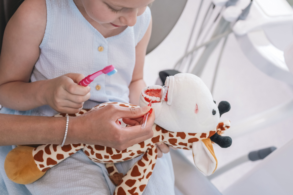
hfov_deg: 39.6
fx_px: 407
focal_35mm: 50
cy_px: 98
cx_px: 146
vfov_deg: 27.0
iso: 1000
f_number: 4
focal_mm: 50
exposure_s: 1/160
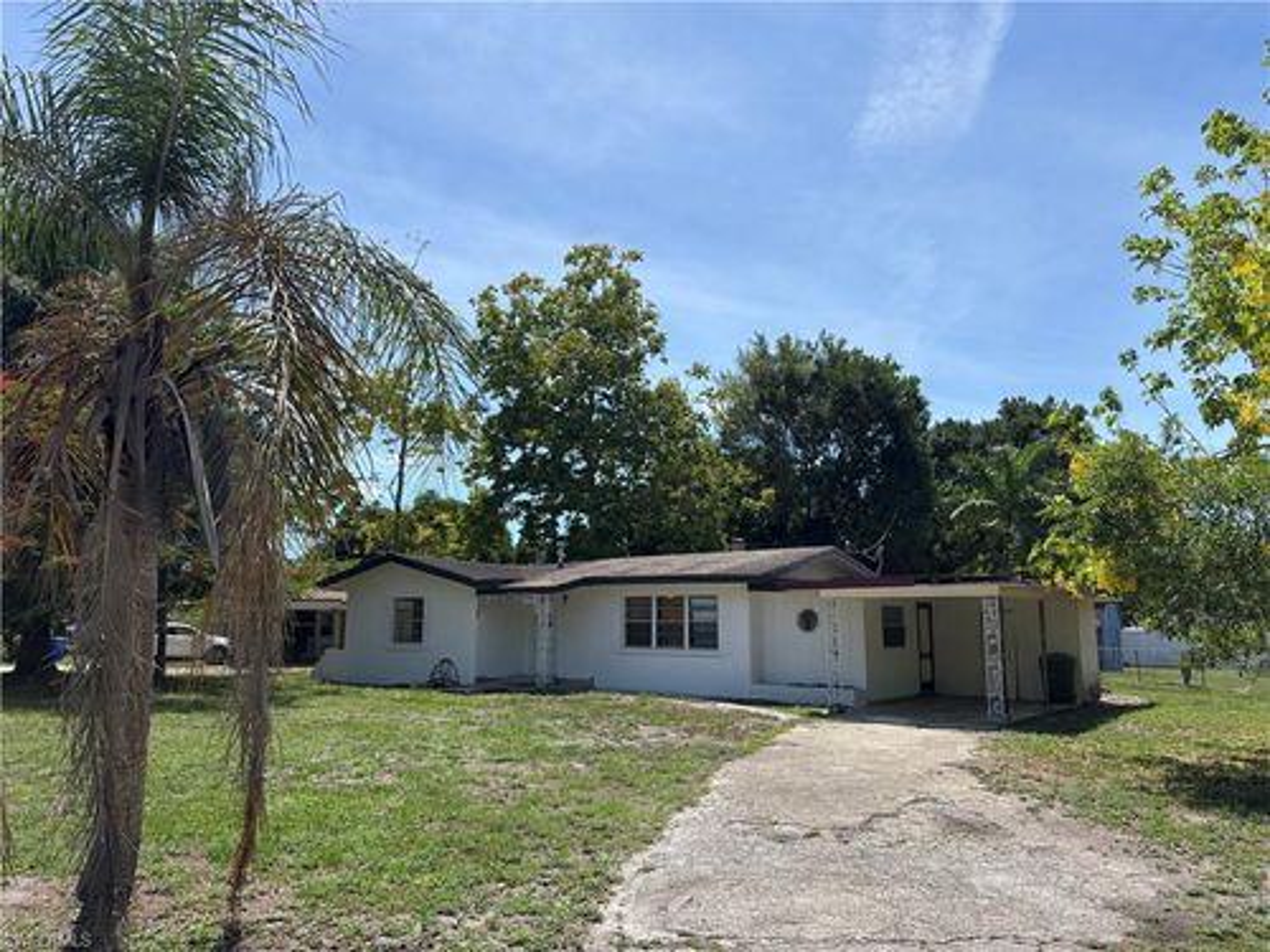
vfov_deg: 53.1
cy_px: 476
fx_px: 954
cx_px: 635
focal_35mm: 26
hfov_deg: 67.3
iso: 50
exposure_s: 1/3650
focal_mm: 5.96
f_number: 1.6
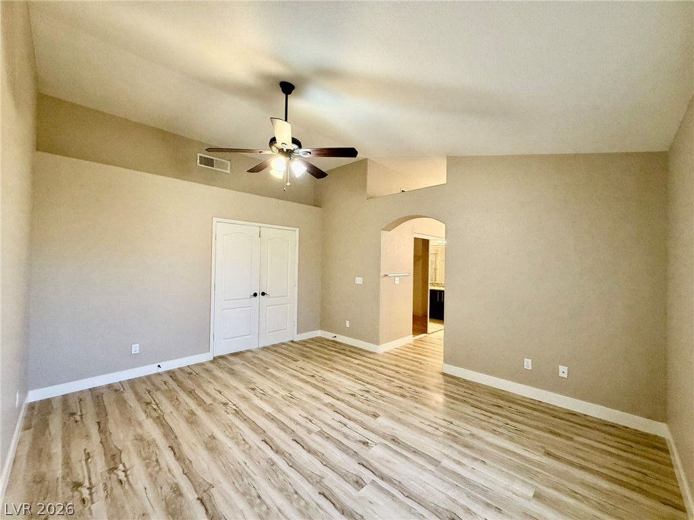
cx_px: 347
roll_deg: -1.1
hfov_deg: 102.1
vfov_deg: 85.7
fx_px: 281
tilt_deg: +1.1
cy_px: 260
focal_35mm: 14
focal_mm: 2.22
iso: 320
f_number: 2.2
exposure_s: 1/60
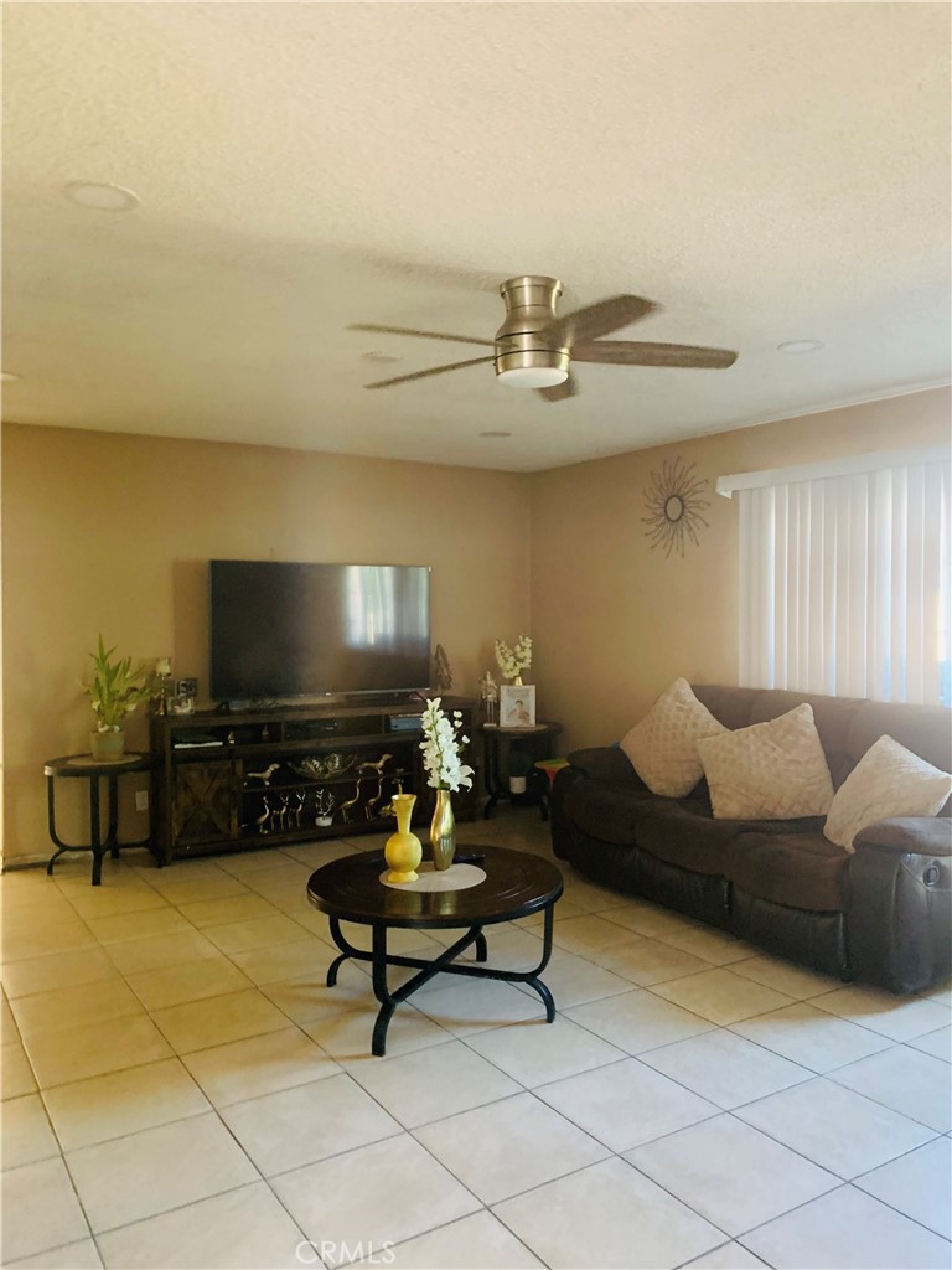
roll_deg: -0.4
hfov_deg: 53.1
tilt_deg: -1.2
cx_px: 476
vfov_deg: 67.3
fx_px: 953
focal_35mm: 26
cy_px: 635
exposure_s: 1/40
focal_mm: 4.25
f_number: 1.8
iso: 320
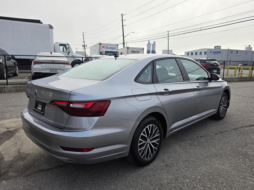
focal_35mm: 23
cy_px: 95
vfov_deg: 58.9
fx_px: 169
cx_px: 127
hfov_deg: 73.9
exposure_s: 1/10000
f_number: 1.4
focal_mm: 6.5
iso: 64
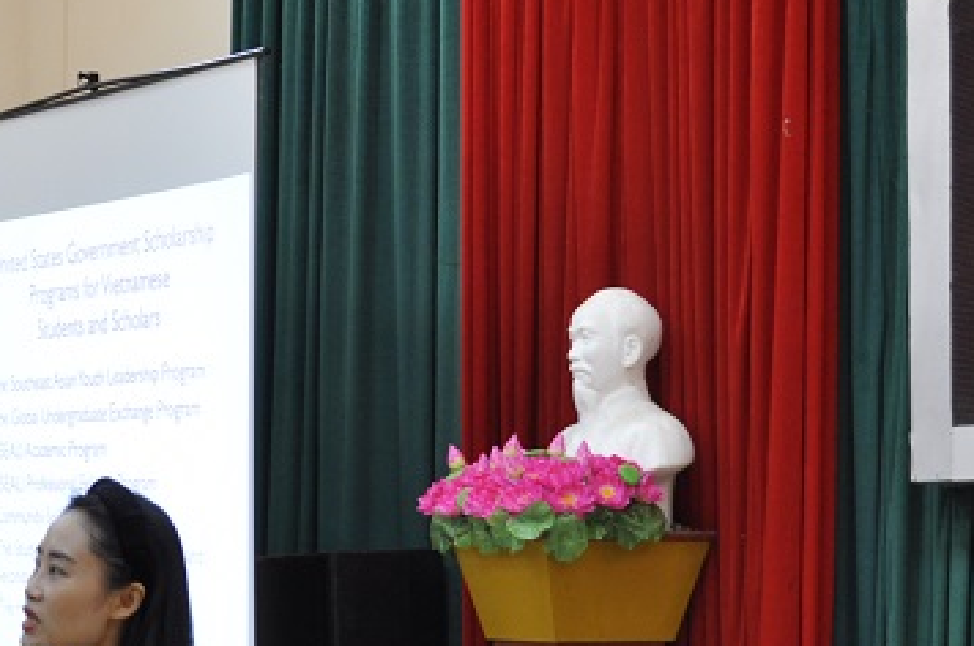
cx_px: 397
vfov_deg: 14.9
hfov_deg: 22.4
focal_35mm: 91
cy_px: 535
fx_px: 2458
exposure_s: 1/25
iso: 500
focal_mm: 24
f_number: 4.5
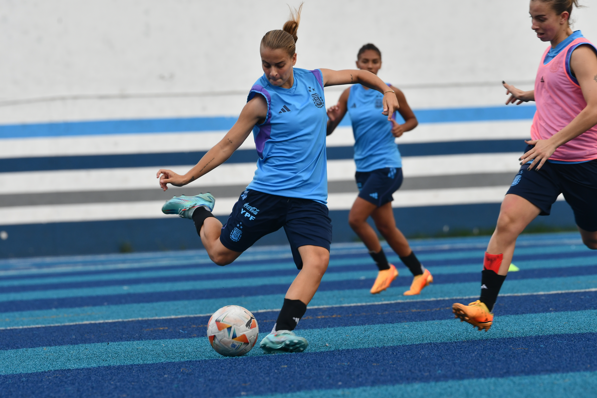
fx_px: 4975
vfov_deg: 4.6
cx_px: 298
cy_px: 199
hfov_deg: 6.9
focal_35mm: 300
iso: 400
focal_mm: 200
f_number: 5
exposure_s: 1/500
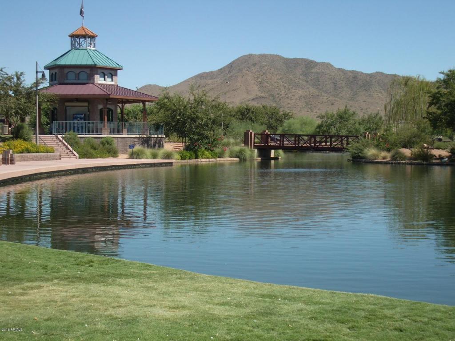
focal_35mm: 62
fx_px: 815
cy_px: 170
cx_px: 228
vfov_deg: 23.7
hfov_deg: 31.2
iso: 80
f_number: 3.5
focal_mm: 10.2
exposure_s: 1/640
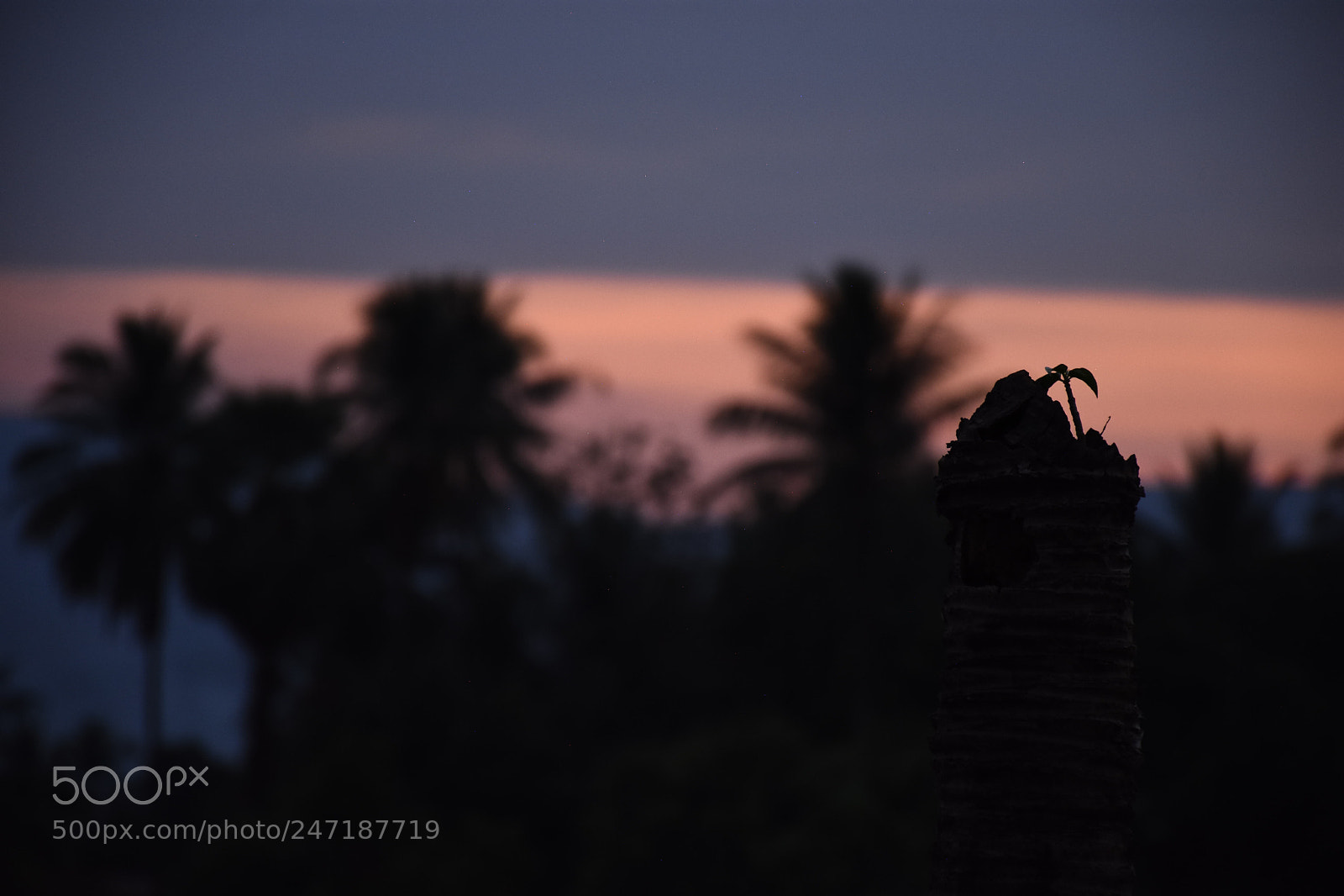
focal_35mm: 210
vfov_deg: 6.5
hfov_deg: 9.8
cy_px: 448
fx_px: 7838
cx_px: 672
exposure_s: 1/40
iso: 800
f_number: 5.6
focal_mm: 140
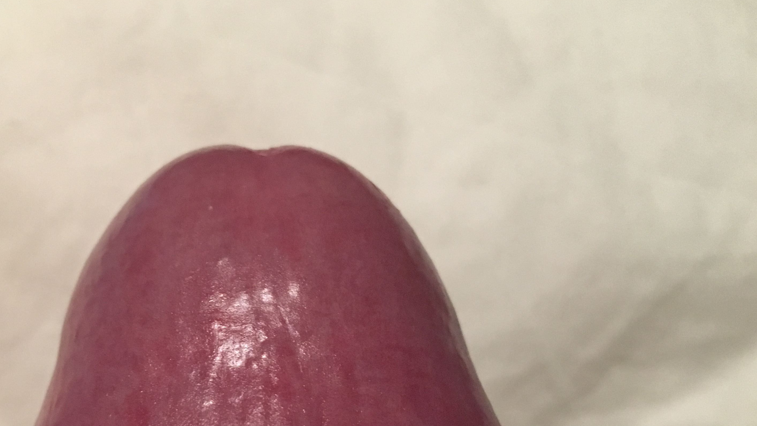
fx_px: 903
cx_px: 240
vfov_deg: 25.7
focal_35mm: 45
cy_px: 384
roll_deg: +5.8
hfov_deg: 44.7
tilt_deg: -8.9
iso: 250
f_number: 2.2
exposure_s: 1/25
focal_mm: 4.15
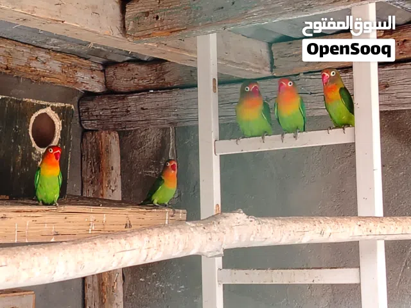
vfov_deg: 16.8
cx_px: 206
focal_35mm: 88
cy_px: 154
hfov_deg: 22.3
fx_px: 1045
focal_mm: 5.25
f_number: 1.75
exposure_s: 1/33.3
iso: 394
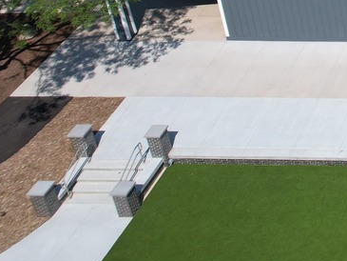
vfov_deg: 15.2
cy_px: -172
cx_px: 660
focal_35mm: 87
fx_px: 872
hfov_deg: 17.4
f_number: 2.8
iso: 100
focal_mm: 8.38
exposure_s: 1/2000
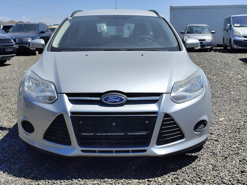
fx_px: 328
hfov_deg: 41.2
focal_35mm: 46
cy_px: 92
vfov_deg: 31.5
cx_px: 124
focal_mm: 6.19
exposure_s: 1/2456
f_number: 1.65
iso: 50
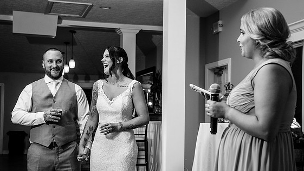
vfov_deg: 18.5
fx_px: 524
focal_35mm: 65
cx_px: 150
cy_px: 101
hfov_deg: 32.3
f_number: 5.6
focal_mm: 60
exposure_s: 1/200
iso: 2000
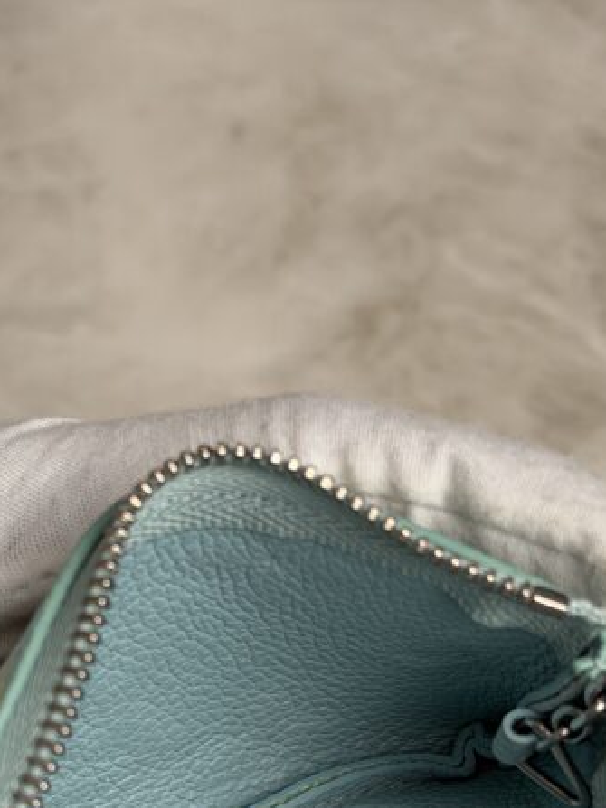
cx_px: 277
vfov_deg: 22.3
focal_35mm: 86
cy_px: 691
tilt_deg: -59.1
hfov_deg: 17.2
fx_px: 2008
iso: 50
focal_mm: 6.76
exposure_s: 1/136
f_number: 1.78
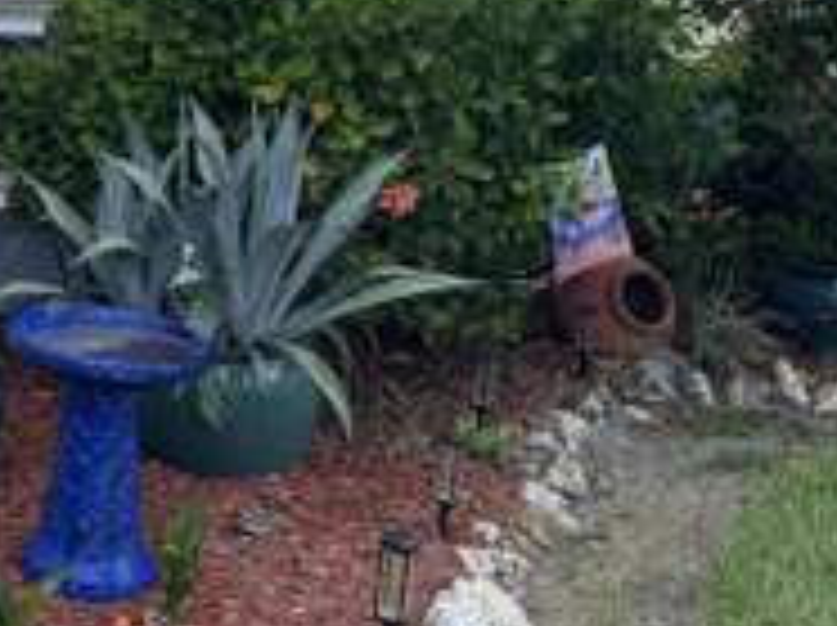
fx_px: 1497
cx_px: -50
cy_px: 23
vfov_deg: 22.8
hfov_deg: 28.7
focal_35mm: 62
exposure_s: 1/1042
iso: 80
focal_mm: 6.76
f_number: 1.78
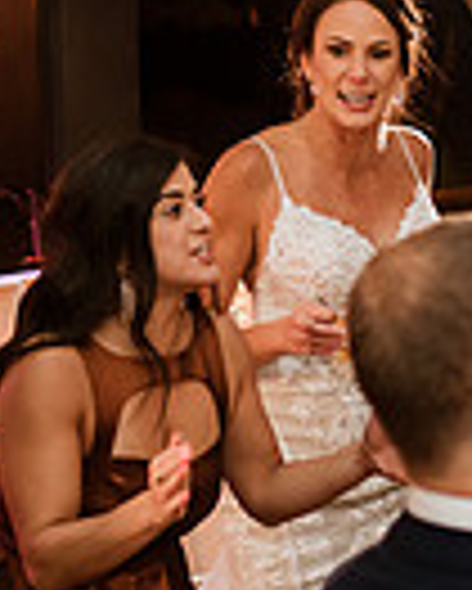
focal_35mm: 152
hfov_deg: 9.8
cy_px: 268
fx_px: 2651
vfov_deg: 12.7
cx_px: 769
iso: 500
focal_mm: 35
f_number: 2
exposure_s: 1/200
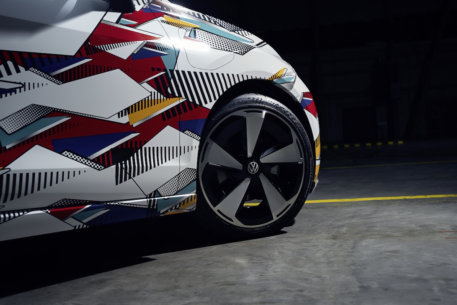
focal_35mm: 45
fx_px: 570
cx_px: 247
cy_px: 142
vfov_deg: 29.9
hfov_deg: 43.7
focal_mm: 40.8
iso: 160
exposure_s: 1/40
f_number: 4.5
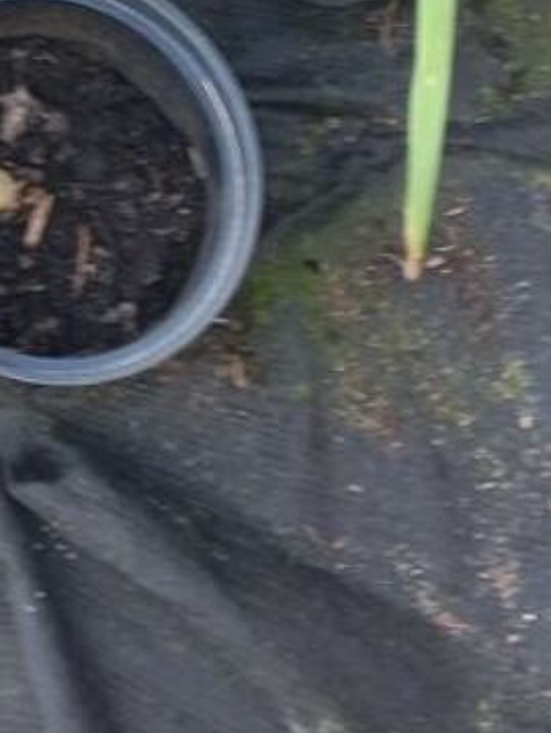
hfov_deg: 14.6
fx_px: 1971
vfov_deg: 17.7
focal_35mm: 93
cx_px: -336
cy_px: -519
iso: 64
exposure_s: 1/50
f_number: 1.8
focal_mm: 4.6
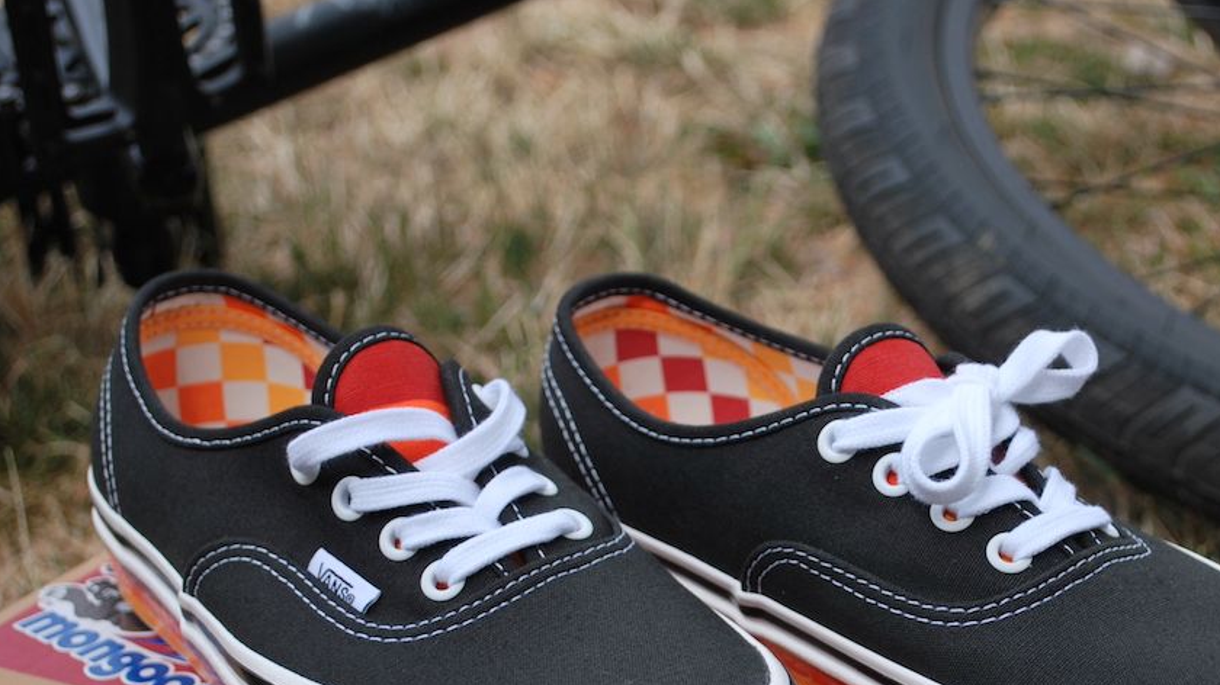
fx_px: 2547
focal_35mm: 79
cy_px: 509
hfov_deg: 26.7
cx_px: 844
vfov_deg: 15.3
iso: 140
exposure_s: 1/500
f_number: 5.3
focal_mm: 35
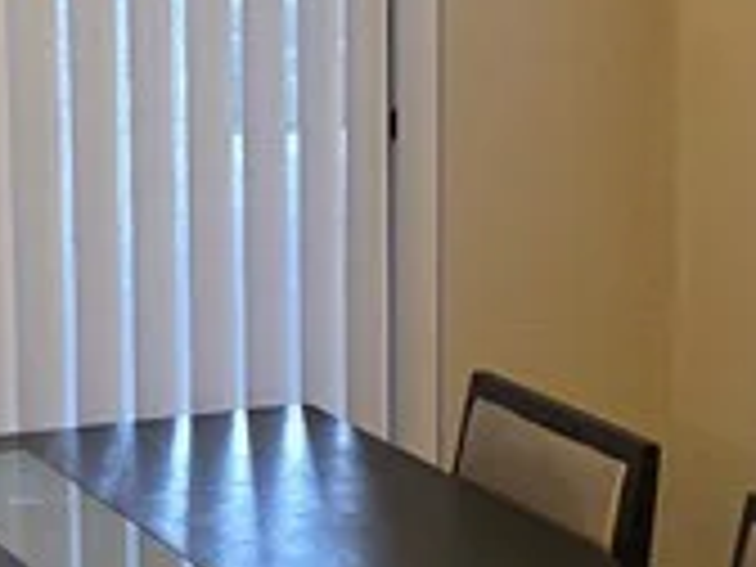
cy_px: 297
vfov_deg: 10.6
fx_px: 3058
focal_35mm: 140
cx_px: 297
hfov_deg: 14.1
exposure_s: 1/120
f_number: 1.8
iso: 800
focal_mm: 5.4
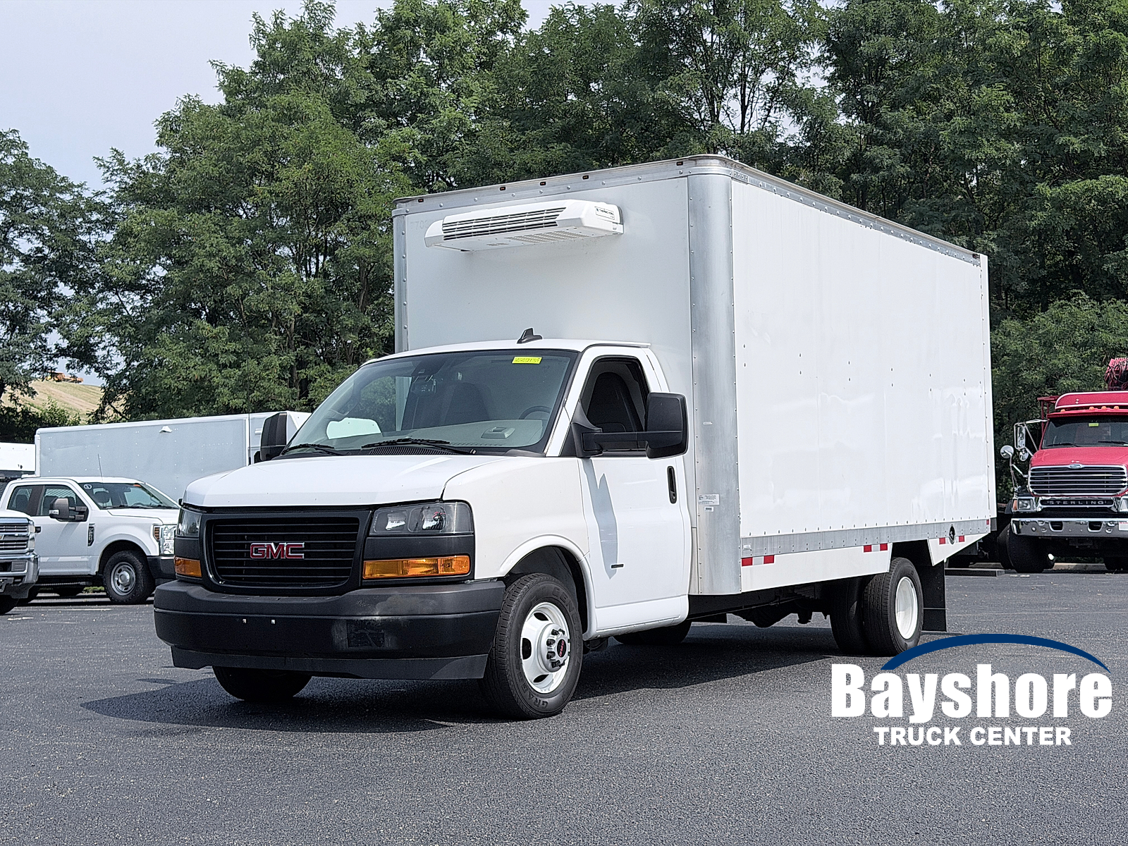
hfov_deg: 39.7
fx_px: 1564
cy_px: 423
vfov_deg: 30.3
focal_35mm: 48
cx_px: 564
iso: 64
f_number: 1.78
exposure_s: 1/7874
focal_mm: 6.76
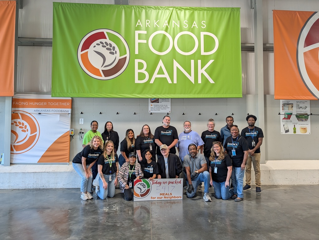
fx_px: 221
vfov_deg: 56.9
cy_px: 120
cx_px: 160
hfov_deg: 71.5
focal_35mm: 24
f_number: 1.68
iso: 84
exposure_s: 1/67
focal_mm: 6.9
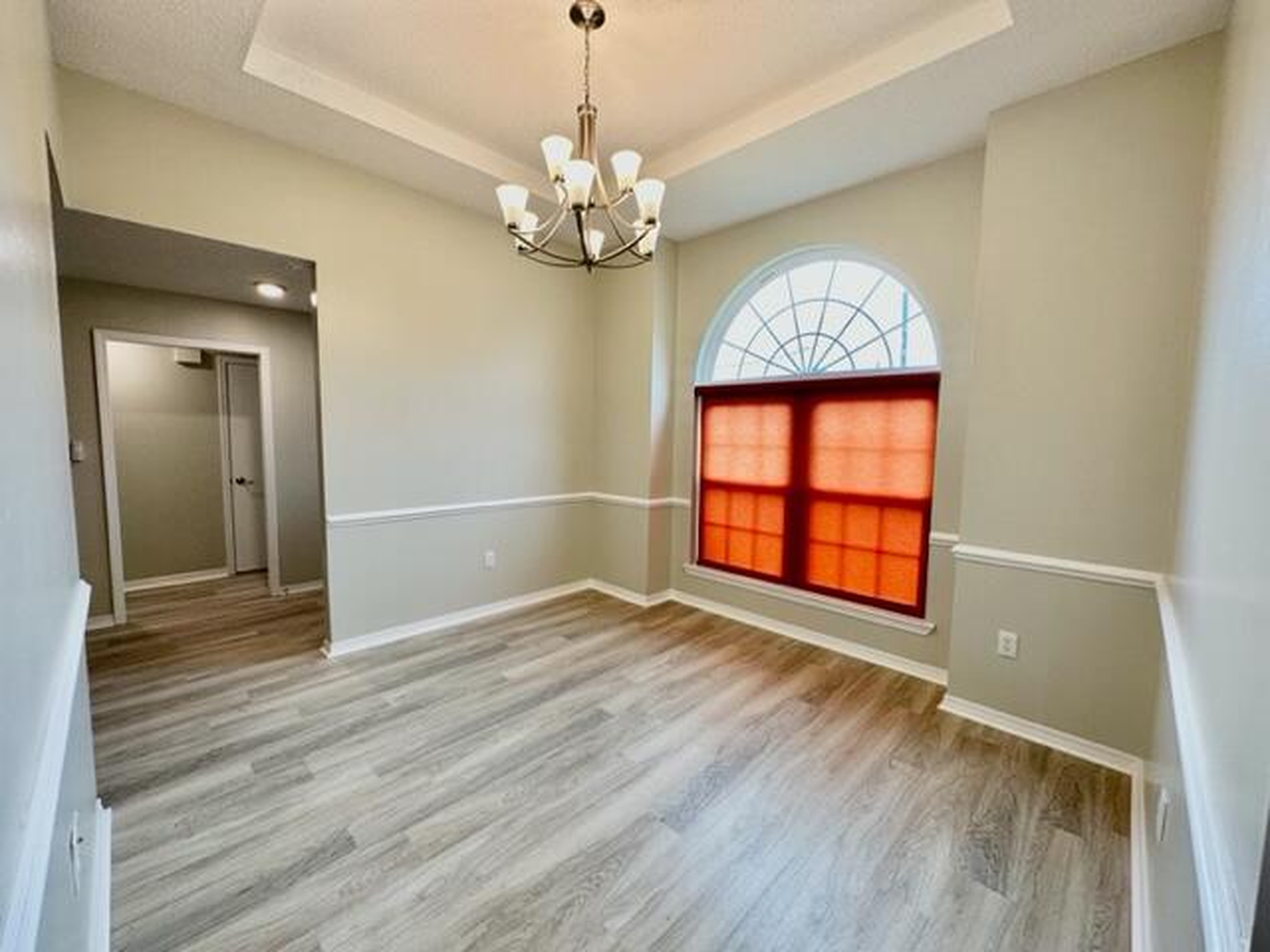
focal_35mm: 14
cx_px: 635
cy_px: 476
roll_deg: -1.1
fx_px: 514
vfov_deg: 85.7
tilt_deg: -5.1
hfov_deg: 102.1
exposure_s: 1/120
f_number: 2.2
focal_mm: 2.22
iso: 125
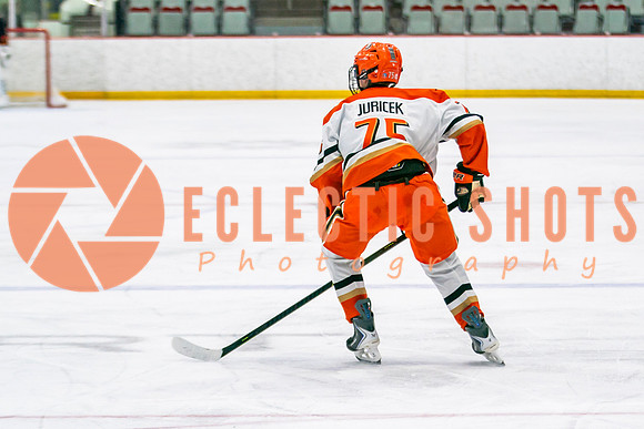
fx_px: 3423
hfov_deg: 10.7
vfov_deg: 7.2
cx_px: 410
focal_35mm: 191
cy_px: 305
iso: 500
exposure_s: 1/640
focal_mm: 90
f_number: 2.8
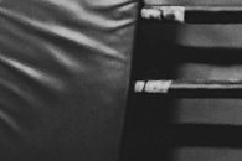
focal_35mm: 261
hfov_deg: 7.4
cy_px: -231
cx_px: 568
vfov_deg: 5.1
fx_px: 1754
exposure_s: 1/400
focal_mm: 51
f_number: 3.5
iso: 12800
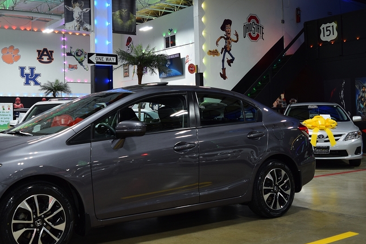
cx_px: 100
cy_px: 108
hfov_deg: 44.2
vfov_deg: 31.2
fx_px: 437
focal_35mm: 43
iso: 400
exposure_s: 1/60
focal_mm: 18
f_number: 4
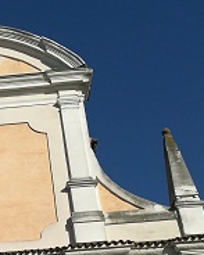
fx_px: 521
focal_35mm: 69
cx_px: -46
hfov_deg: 20.6
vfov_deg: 24.8
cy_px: 306
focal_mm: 3.83
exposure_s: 1/1527
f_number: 2.2
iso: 50
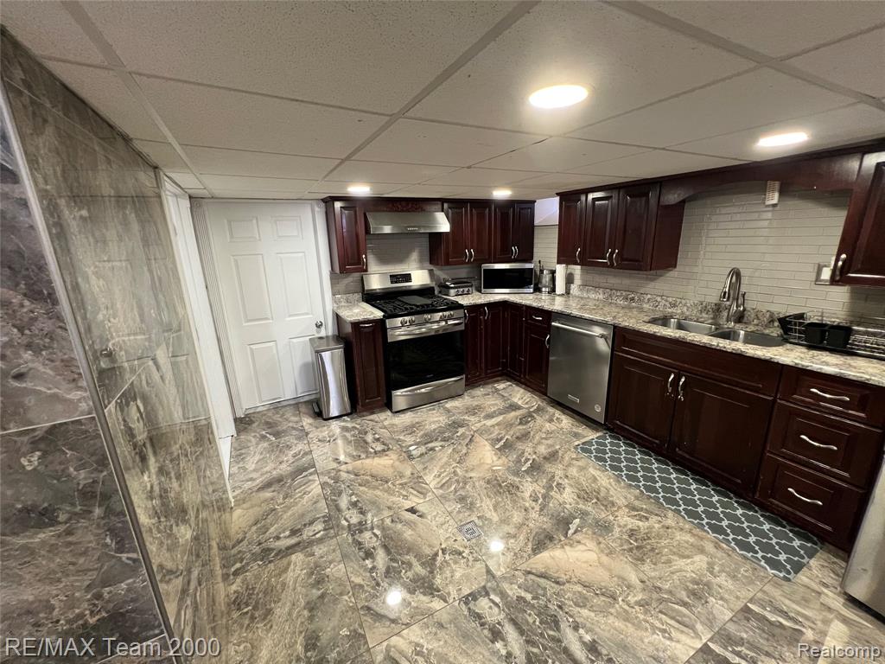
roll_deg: +2.8
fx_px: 332
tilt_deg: -15.0
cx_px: 442
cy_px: 332
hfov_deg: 106.2
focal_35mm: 13
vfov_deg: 89.9
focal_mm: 1.57
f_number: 1.8
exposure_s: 1/60
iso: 250
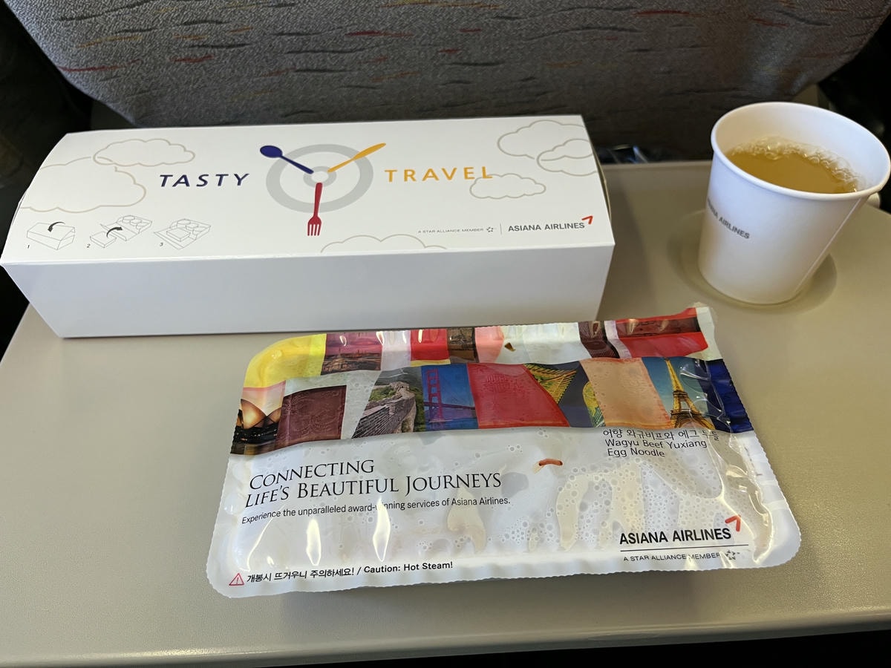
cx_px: 446
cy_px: 334
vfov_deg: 53.1
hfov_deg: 67.3
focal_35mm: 26
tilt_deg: -47.7
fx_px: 669
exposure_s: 1/57
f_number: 1.6
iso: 125
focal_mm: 5.1
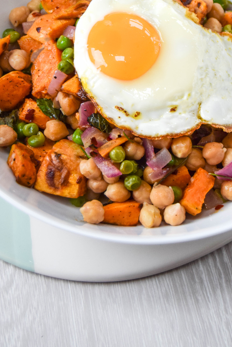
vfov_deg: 18.5
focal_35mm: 109
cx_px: 129
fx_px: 1054
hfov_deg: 12.6
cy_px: 53
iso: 500
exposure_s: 1/60
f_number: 5
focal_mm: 42
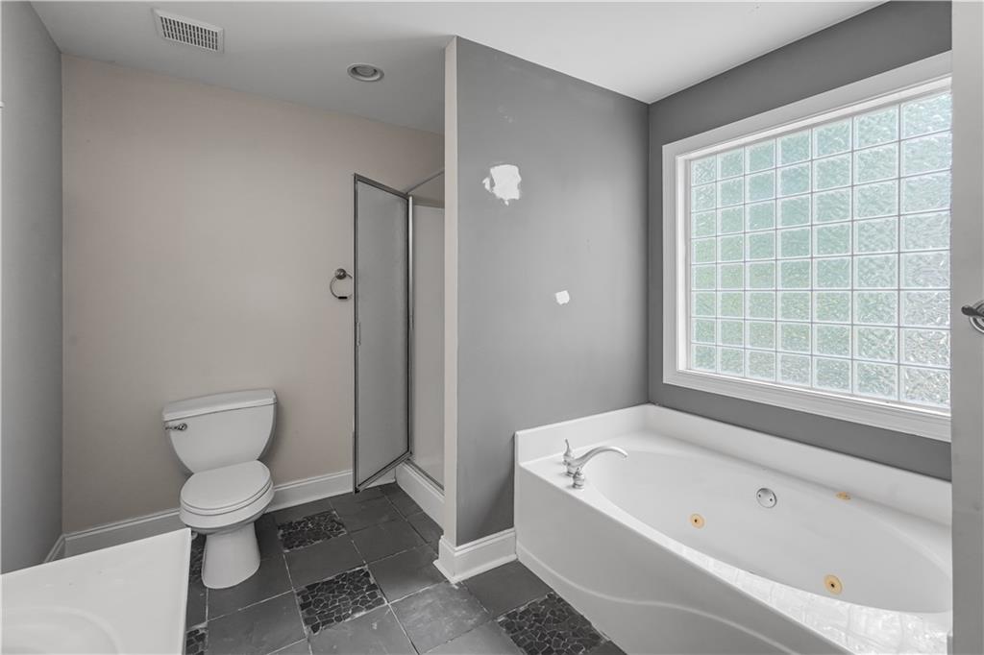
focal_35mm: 16
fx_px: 437
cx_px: 492
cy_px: 328
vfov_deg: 73.7
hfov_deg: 96.8
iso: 400
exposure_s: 1/3
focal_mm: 16
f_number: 8
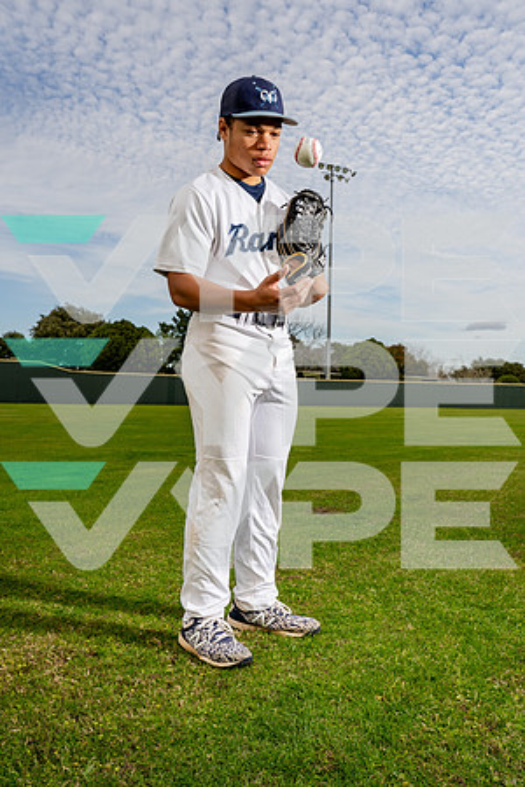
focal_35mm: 31
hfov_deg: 42.3
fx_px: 678
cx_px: 262
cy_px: 394
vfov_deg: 60.3
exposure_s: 1/250
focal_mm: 31
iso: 160
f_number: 11
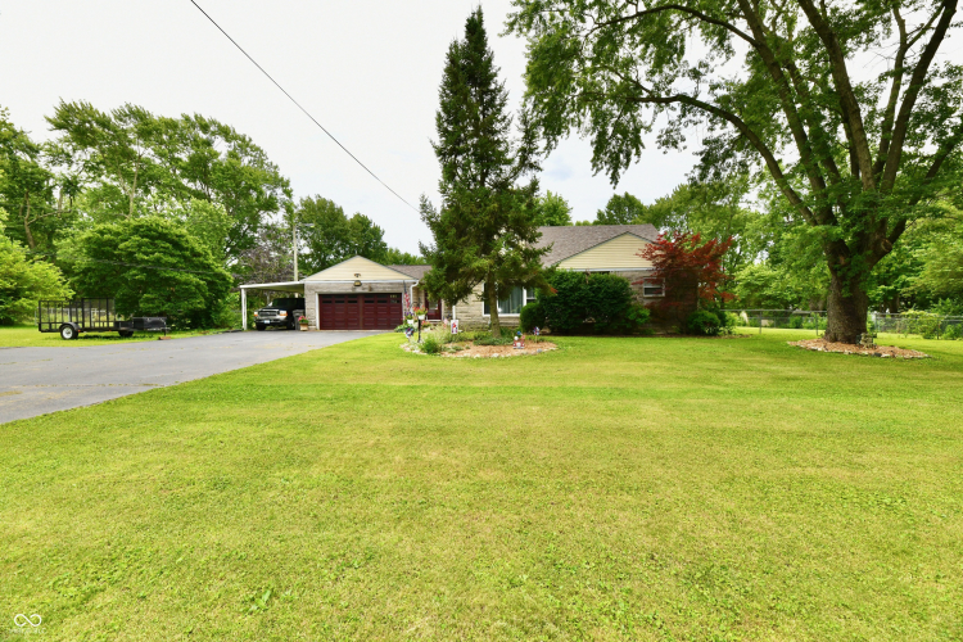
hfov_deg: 104.3
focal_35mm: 14
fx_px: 374
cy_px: 321
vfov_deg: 81.2
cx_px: 482
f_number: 13
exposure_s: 1/250
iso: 640
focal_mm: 14
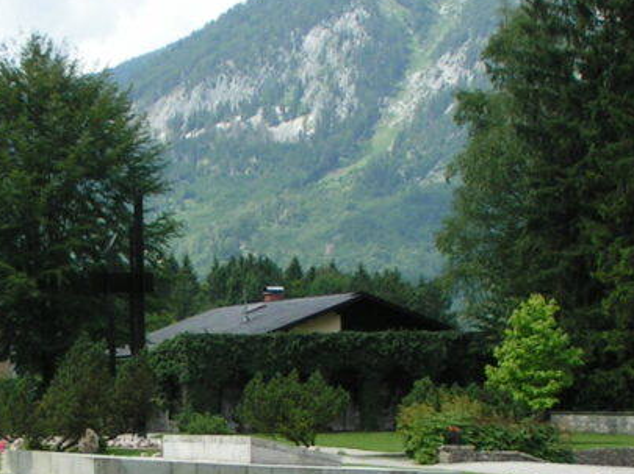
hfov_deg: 15.8
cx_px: 164
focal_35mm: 124
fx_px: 2269
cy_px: 391
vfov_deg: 11.9
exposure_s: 1/200
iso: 50
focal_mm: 7.6
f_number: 5.6
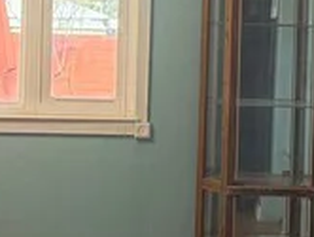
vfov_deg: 10.0
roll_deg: -1.8
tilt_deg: -2.2
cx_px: 183
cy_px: 49
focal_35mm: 148
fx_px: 1344
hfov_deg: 13.3
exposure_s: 1/214
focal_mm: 6.76
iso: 200
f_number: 1.78
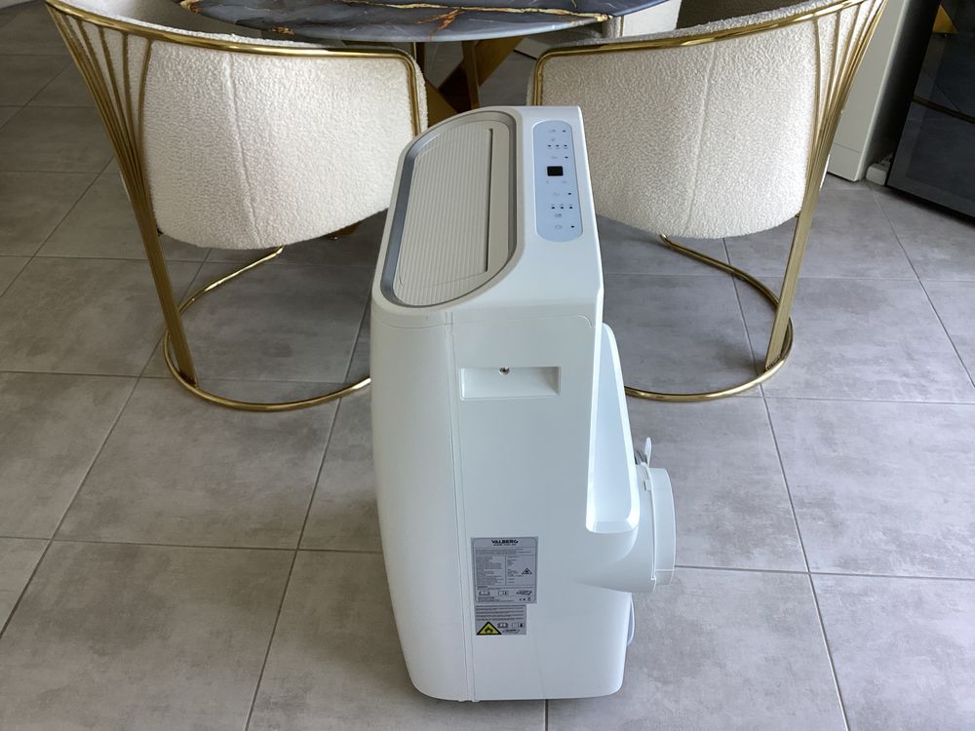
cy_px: 366
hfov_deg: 58.4
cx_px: 488
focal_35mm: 31
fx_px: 873
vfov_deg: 45.4
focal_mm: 3.3
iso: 100
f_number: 2.4
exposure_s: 1/120
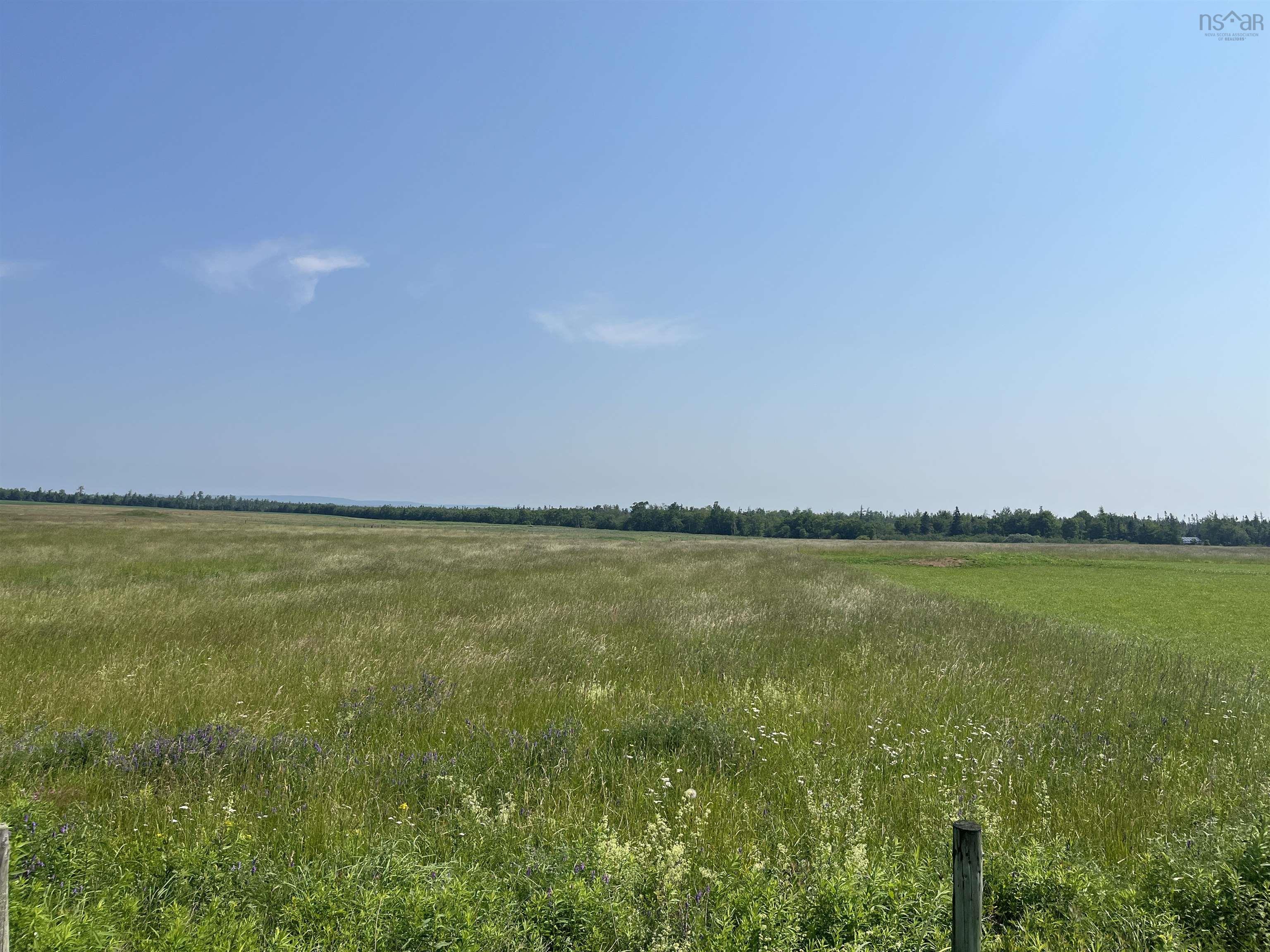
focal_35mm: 26
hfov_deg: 67.3
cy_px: 476
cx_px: 635
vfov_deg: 53.1
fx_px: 954
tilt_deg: +2.3
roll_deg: -1.1
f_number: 1.6
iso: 50
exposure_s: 1/6897
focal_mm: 5.1
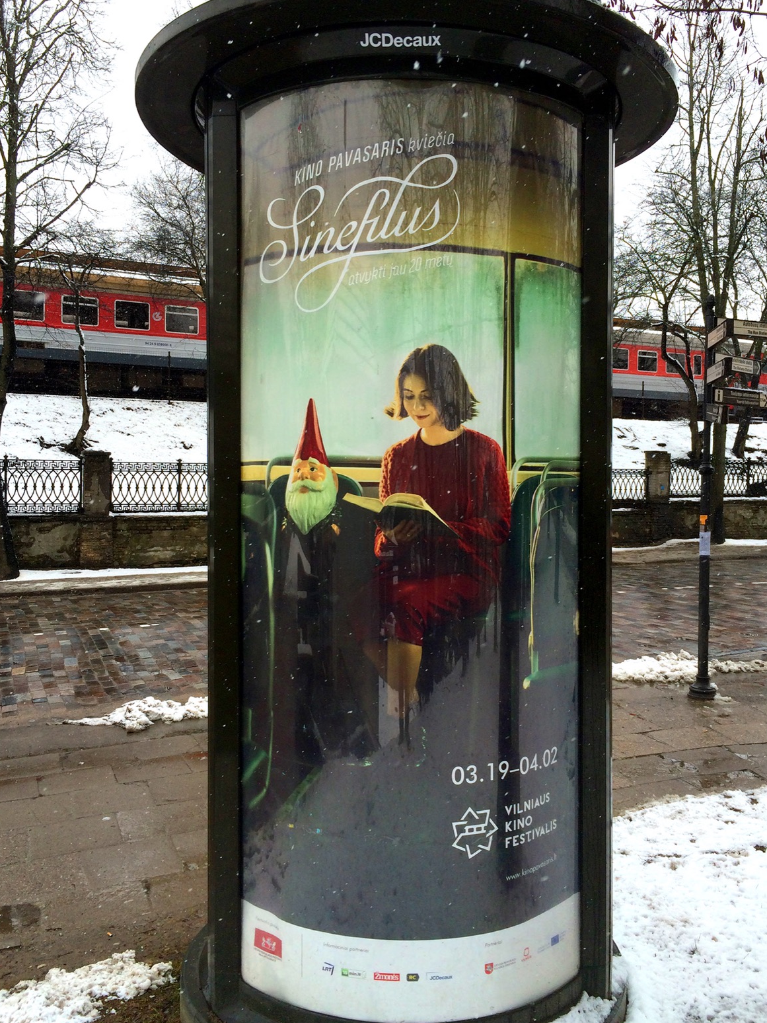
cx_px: 389
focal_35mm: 30
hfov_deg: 46.8
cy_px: 497
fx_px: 886
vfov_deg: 60.0
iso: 32
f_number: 2.2
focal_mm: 4.15
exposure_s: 1/641
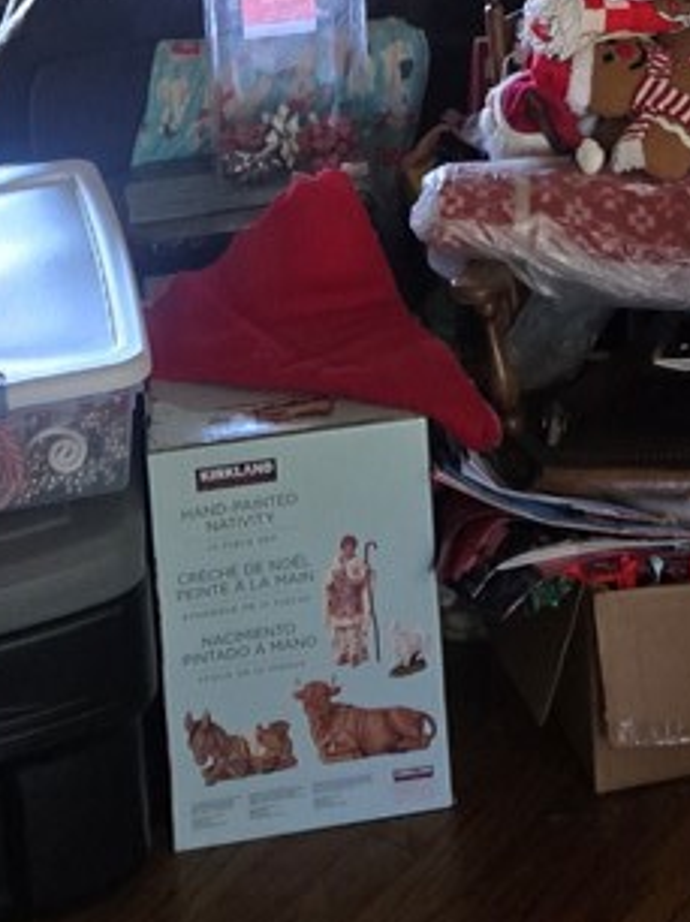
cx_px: 491
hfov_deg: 19.0
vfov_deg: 22.1
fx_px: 2049
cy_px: -359
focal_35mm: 77
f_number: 1.8
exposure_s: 1/60
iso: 640
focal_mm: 5.4
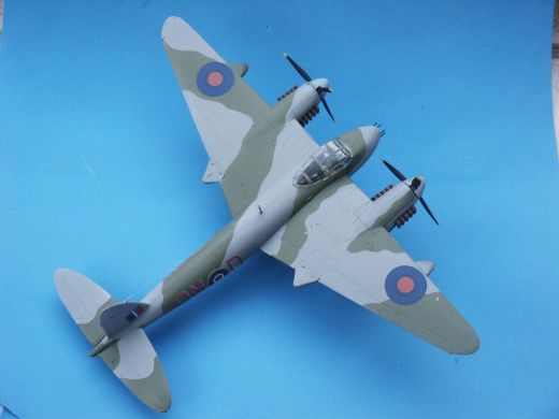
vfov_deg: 18.9
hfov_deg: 25.0
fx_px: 1260
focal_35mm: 78
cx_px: 280
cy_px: 210
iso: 200
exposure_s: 1/30
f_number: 3.6
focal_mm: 15.54
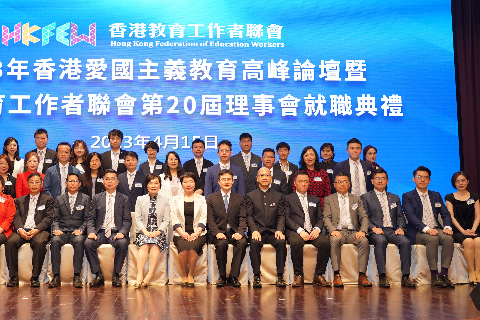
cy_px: 139
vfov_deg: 28.1
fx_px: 640
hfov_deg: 40.7
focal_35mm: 48
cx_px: 166
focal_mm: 34
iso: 1250
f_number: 3.2
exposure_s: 1/125
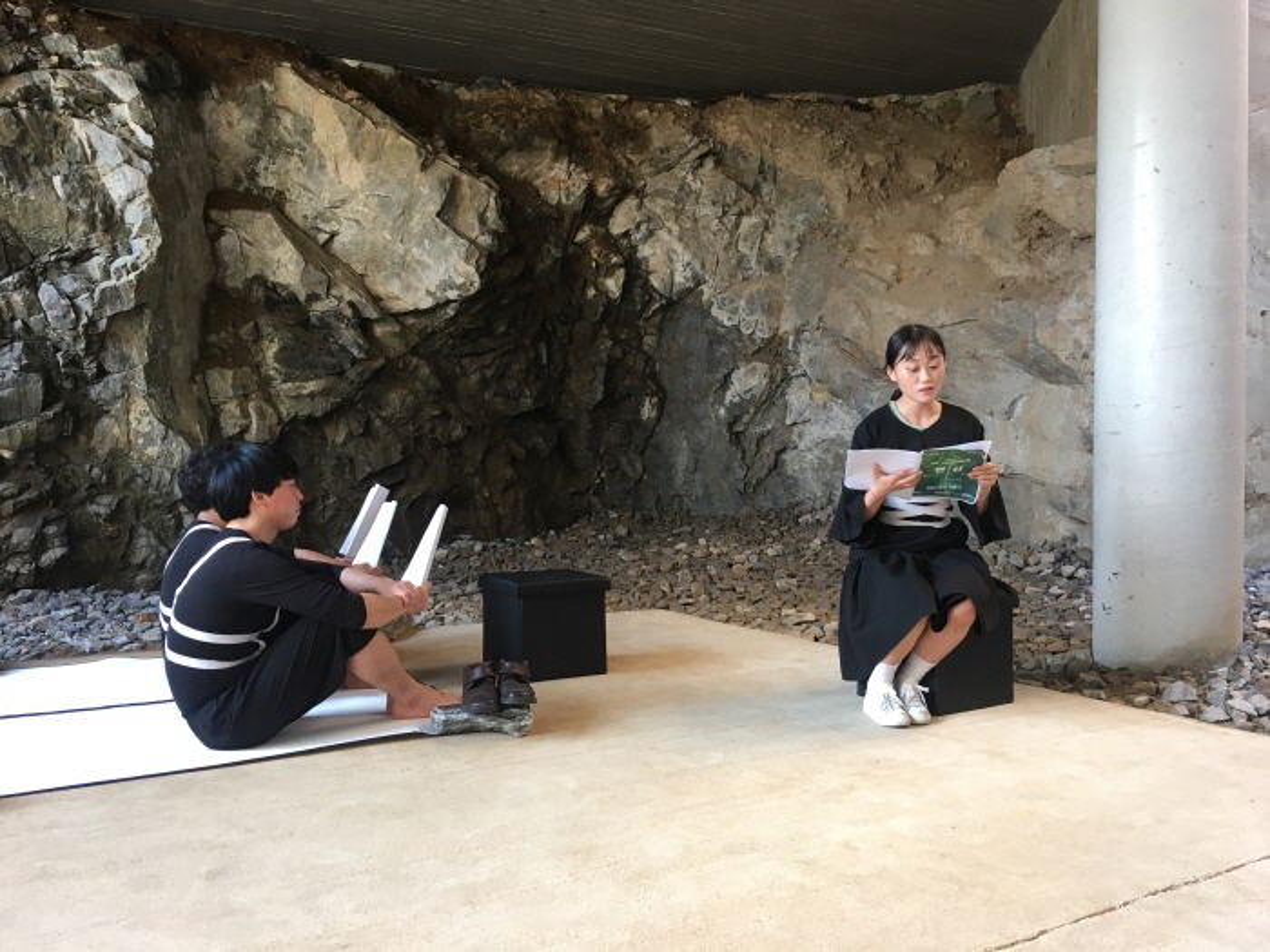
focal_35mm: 29
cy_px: 476
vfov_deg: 48.2
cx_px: 635
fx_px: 1064
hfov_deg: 61.7
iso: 32
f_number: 2.2
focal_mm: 4.15
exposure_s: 1/30
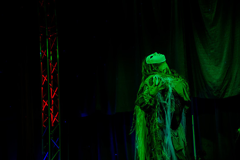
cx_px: 120
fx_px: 440
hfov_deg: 30.5
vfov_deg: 20.6
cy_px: 80
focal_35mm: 66
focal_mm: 66
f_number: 4
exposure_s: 1/125
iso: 4000
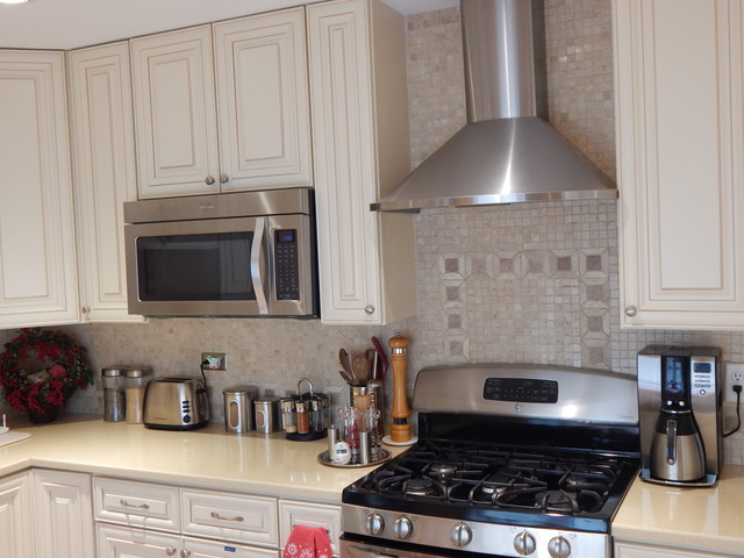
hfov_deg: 49.0
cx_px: 372
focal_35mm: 38
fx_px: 817
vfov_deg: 37.7
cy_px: 279
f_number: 3.4
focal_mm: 6.8
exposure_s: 1/30
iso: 180
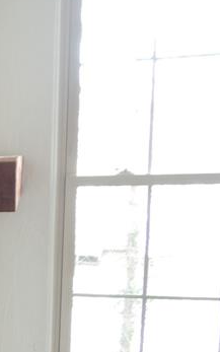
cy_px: 278
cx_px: -280
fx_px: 719
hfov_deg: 13.5
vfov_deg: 27.0
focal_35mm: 75
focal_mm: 4.3
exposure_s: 1/30
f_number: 2.8
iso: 110
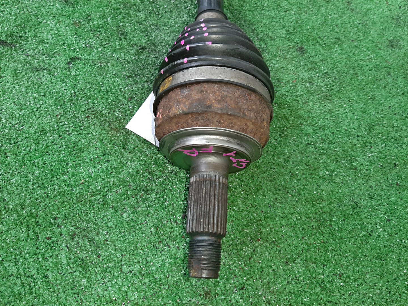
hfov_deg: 67.3
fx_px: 306
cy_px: 153
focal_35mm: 26
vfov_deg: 53.1
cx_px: 204
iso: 132
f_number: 1.7
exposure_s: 1/50
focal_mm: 3.93
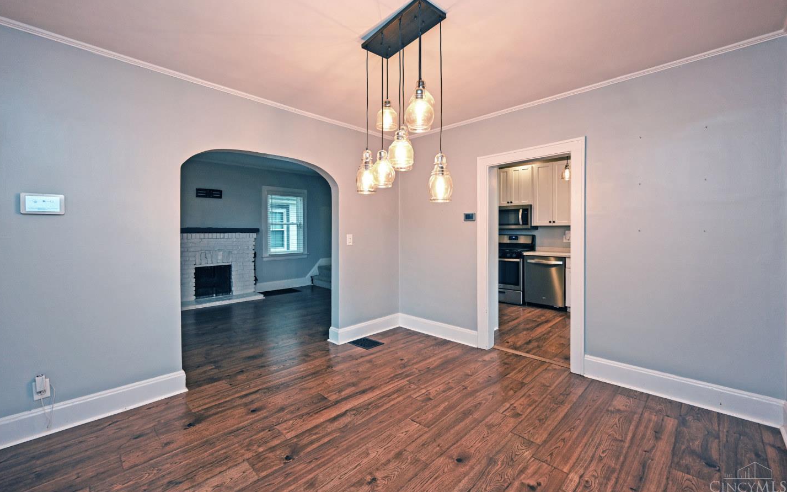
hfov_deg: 101.4
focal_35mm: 15
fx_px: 322
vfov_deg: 74.7
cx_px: 381
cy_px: 230
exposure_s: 1/60
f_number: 4
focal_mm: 14
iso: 450
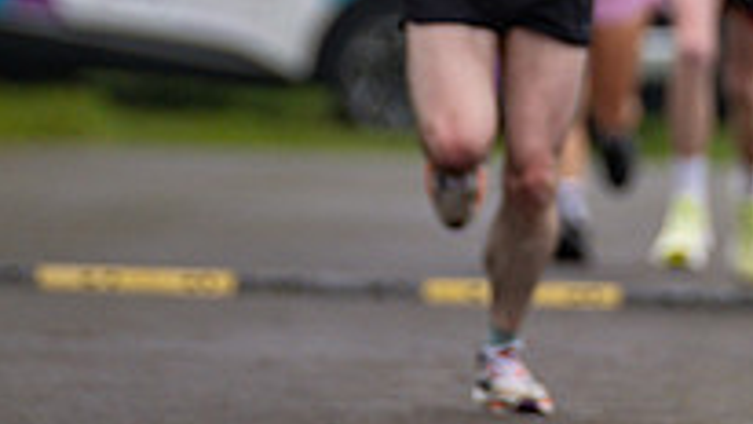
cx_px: 961
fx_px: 23846
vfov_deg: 1.0
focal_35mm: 1194
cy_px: -270
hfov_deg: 1.8
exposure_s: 1/1600
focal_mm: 270
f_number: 2.8
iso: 280
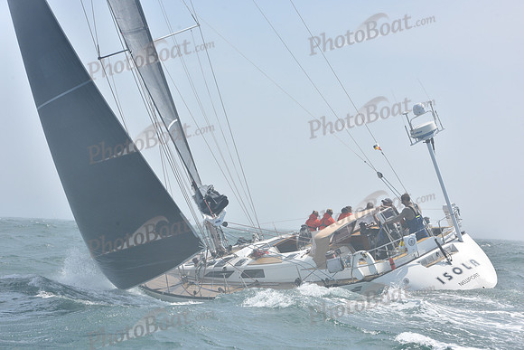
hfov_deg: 20.8
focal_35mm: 98
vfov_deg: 14.0
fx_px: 1427
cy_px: 175
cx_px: 262
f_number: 11
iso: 320
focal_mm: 98
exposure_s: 1/800
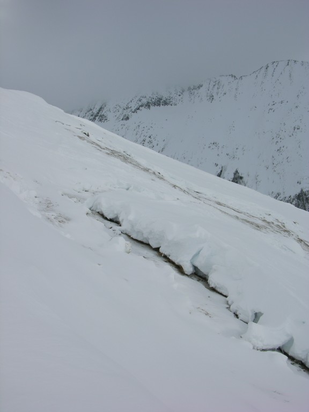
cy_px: 206
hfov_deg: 40.7
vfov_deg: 52.6
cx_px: 154
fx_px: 417
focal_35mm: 35
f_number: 7.1
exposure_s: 1/297
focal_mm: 8.9
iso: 50
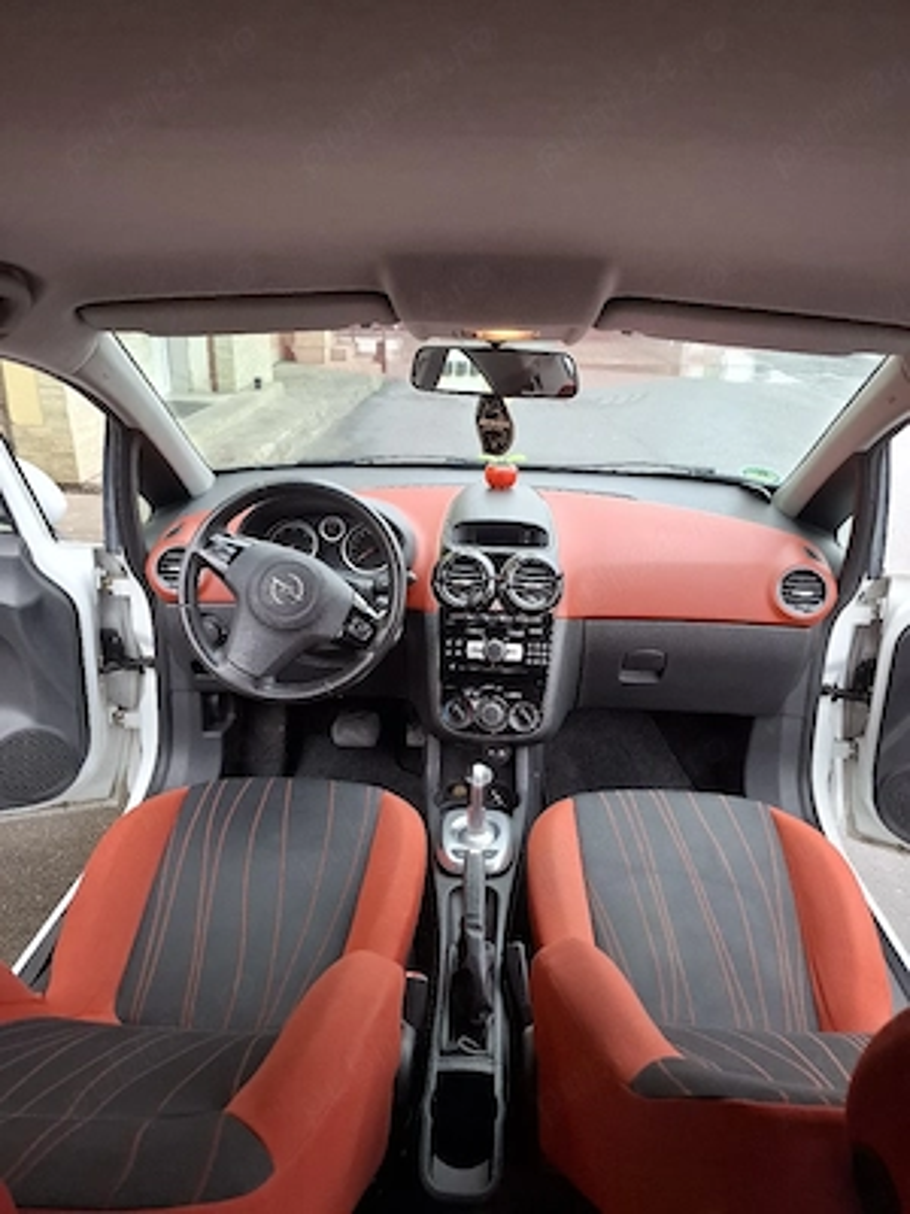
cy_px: 607
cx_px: 455
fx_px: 806
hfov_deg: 58.9
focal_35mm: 23
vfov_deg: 73.9
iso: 200
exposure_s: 1/100
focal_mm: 5.54
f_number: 1.8
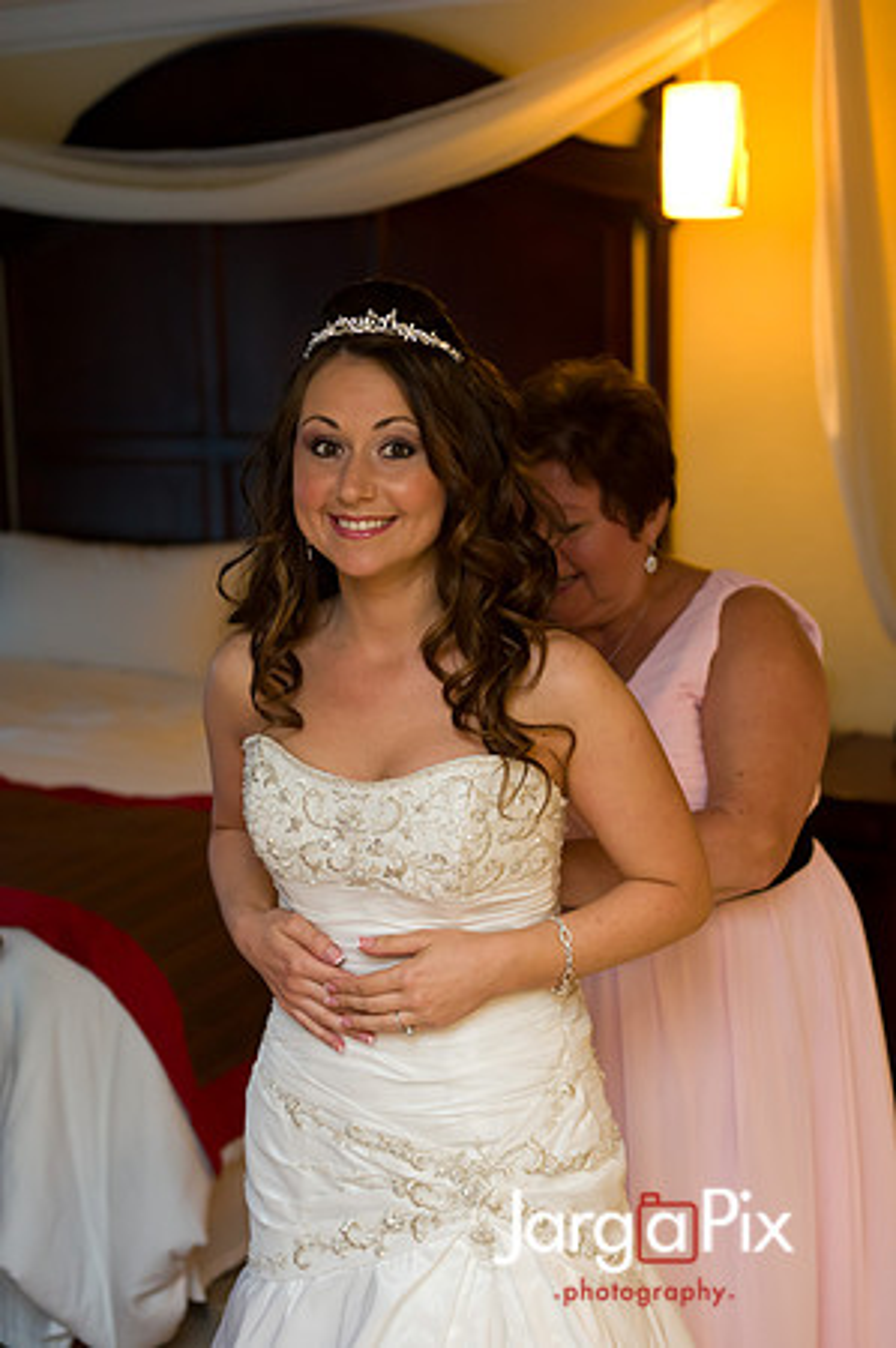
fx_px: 1871
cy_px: 674
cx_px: 448
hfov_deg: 26.9
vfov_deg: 39.6
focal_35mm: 50
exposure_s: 1/125
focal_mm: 50
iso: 1600
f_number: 3.2
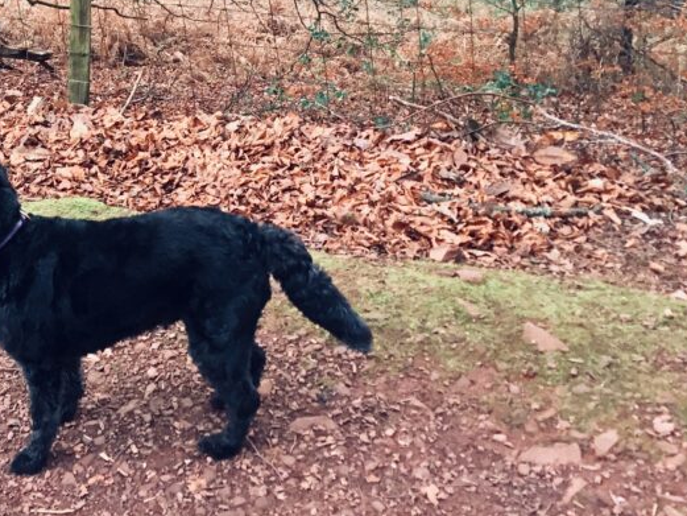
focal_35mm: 57
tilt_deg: -18.1
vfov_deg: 24.6
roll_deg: +1.3
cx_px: 73
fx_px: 1132
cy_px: 12
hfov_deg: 32.2
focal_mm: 4.15
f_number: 2.2
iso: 32
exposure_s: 1/33
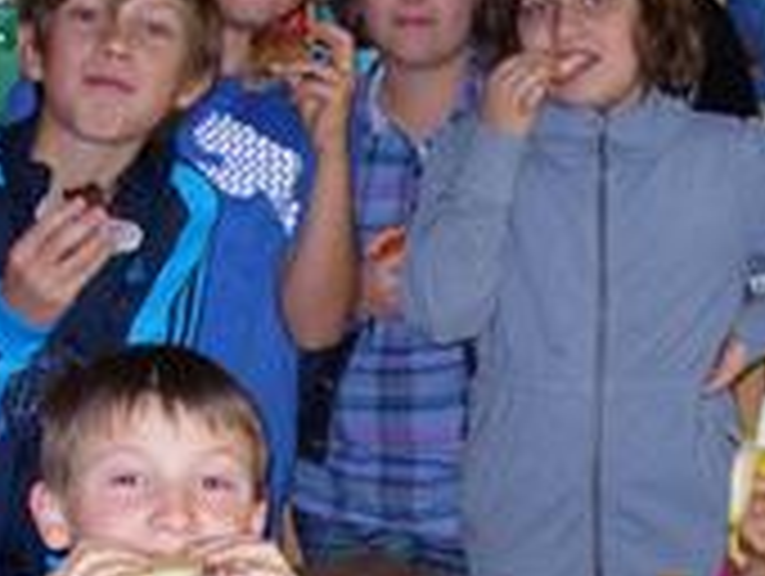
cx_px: 585
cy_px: 801
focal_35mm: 143
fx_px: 3165
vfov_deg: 10.1
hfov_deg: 13.7
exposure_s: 1/64
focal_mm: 7.8
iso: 79
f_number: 2.8
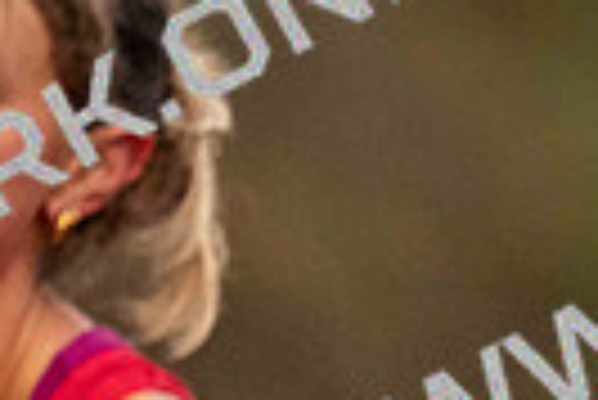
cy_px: 488
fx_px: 43485
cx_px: 931
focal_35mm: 2615
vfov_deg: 0.5
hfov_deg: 0.8
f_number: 4
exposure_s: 1/2500
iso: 4500
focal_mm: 600
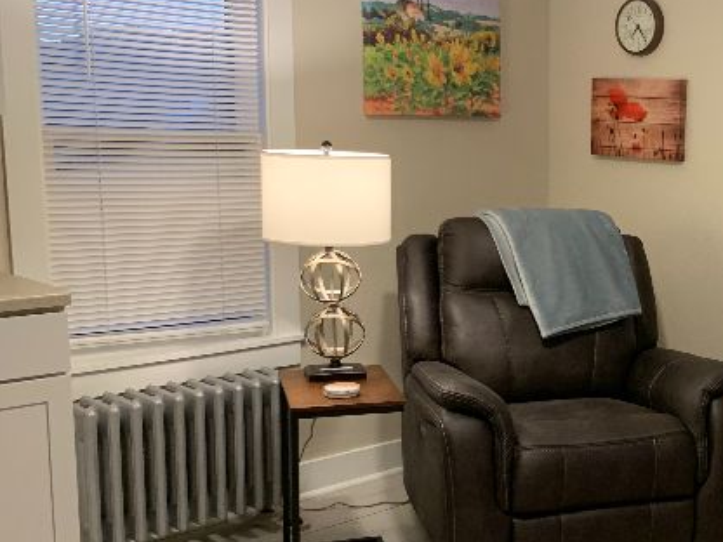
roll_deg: -2.0
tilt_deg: -8.5
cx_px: 666
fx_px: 1044
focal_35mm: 50
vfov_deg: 29.1
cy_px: 314
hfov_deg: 35.7
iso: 250
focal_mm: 4.25
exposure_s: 1/60
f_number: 1.8
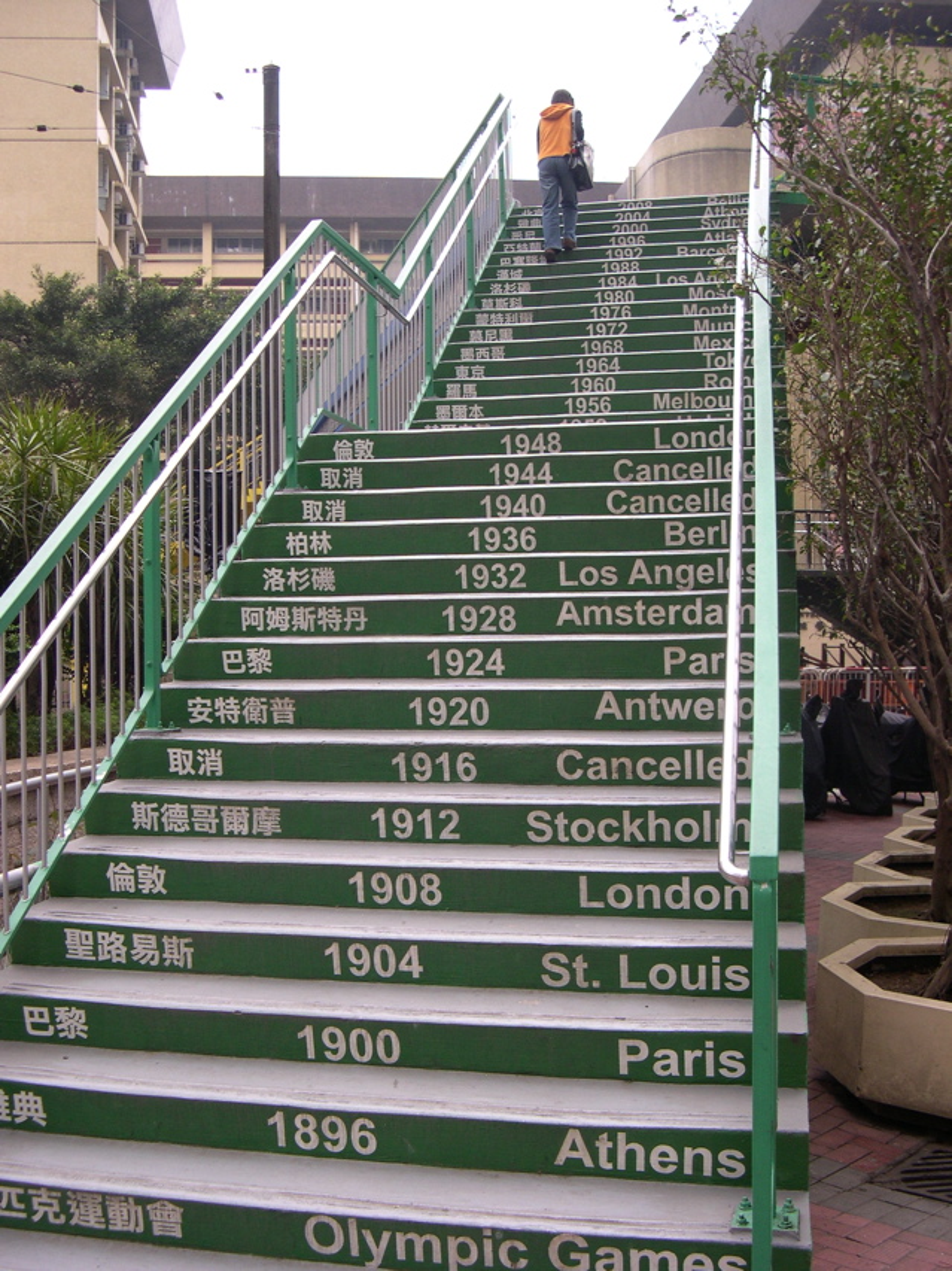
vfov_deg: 49.0
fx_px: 1394
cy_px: 636
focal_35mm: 38
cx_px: 476
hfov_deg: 37.7
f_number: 2.8
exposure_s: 1/284
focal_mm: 8
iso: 100
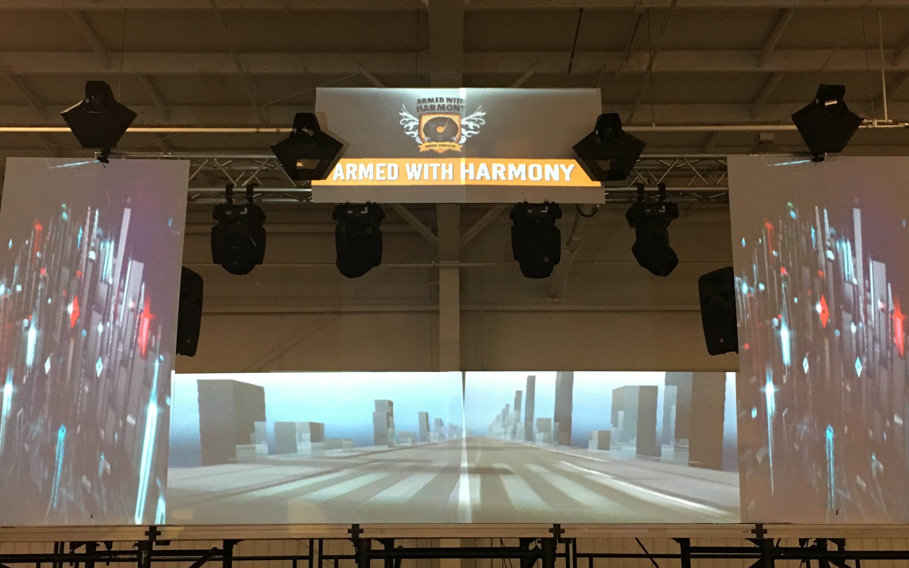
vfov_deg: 30.5
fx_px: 1040
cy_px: 319
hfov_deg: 47.2
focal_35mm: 42
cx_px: 460
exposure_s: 1/10
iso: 80
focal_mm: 4.15
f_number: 2.2
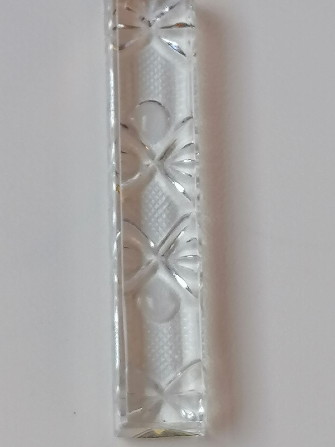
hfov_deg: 10.7
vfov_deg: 14.3
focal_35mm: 138
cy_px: 224
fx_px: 1781
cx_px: 168
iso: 64
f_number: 1.8
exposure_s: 1/100
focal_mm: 4.75
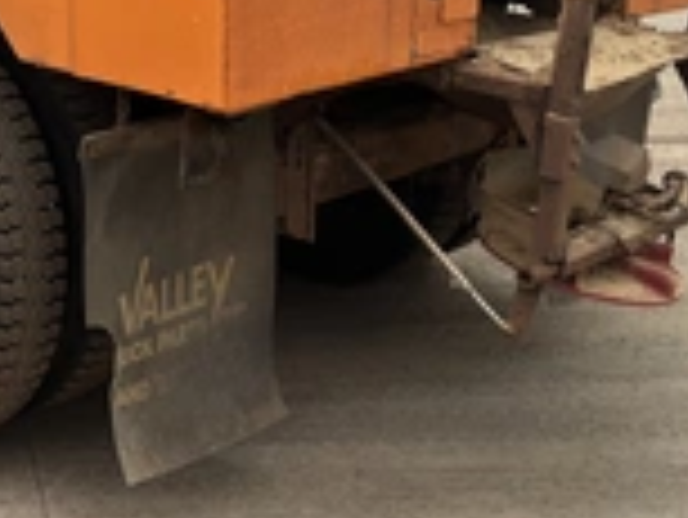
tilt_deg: -2.6
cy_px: -104
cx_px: -4
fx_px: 1353
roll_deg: -0.6
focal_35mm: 68
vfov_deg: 20.3
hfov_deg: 26.9
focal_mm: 5.1
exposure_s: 1/121
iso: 64
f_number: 1.6
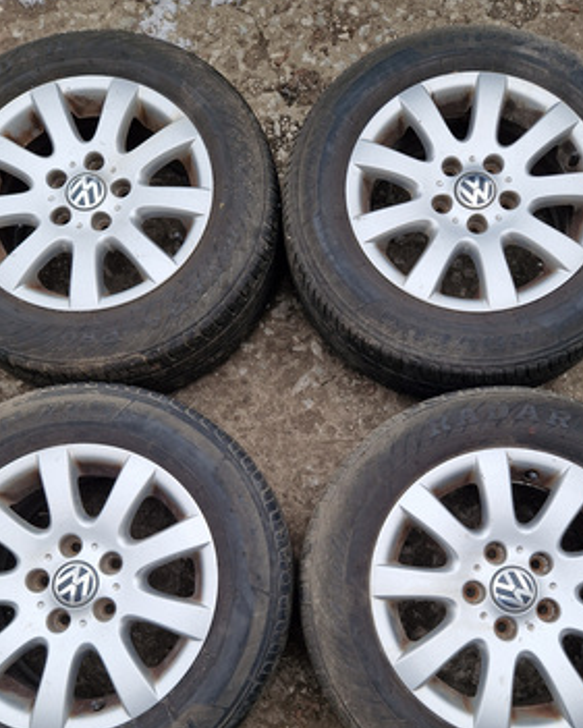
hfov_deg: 45.7
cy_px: 456
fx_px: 690
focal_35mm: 32
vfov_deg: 55.0
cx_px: 321
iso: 50
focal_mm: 5.4
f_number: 1.8
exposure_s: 1/239
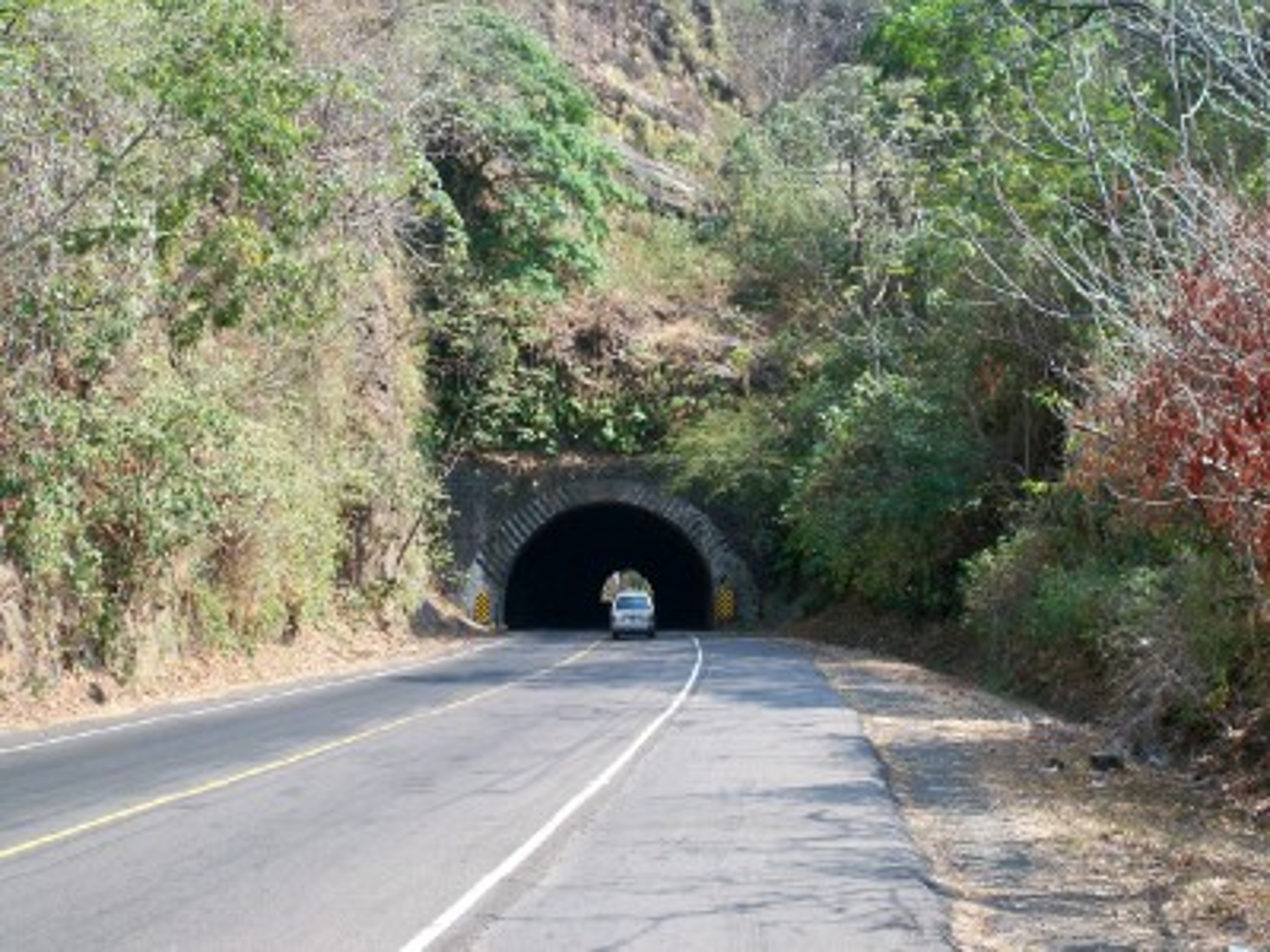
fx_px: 1614
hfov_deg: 42.9
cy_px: 476
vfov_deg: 32.9
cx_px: 635
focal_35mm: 44
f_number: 3.5
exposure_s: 1/250
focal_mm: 7.8
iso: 64
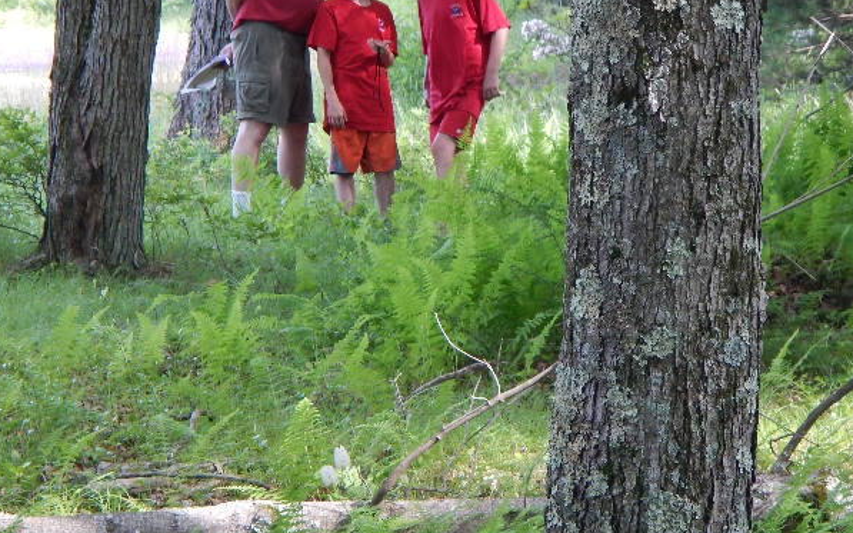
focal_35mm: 199
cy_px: 197
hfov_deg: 10.5
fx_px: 4626
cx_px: 373
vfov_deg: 6.6
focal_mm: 25
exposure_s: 1/30
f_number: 4.8
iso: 125
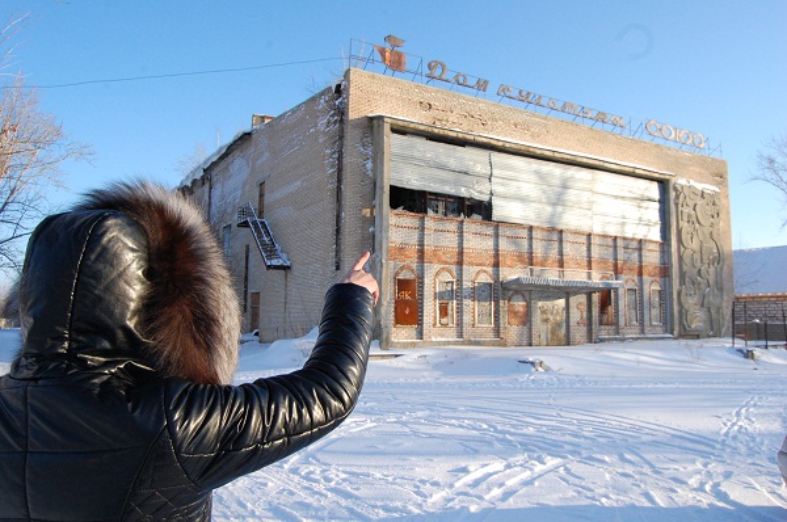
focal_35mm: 27
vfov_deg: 47.8
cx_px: 394
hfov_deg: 67.5
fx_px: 589
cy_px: 261
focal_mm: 18
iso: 800
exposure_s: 1/500
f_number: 11
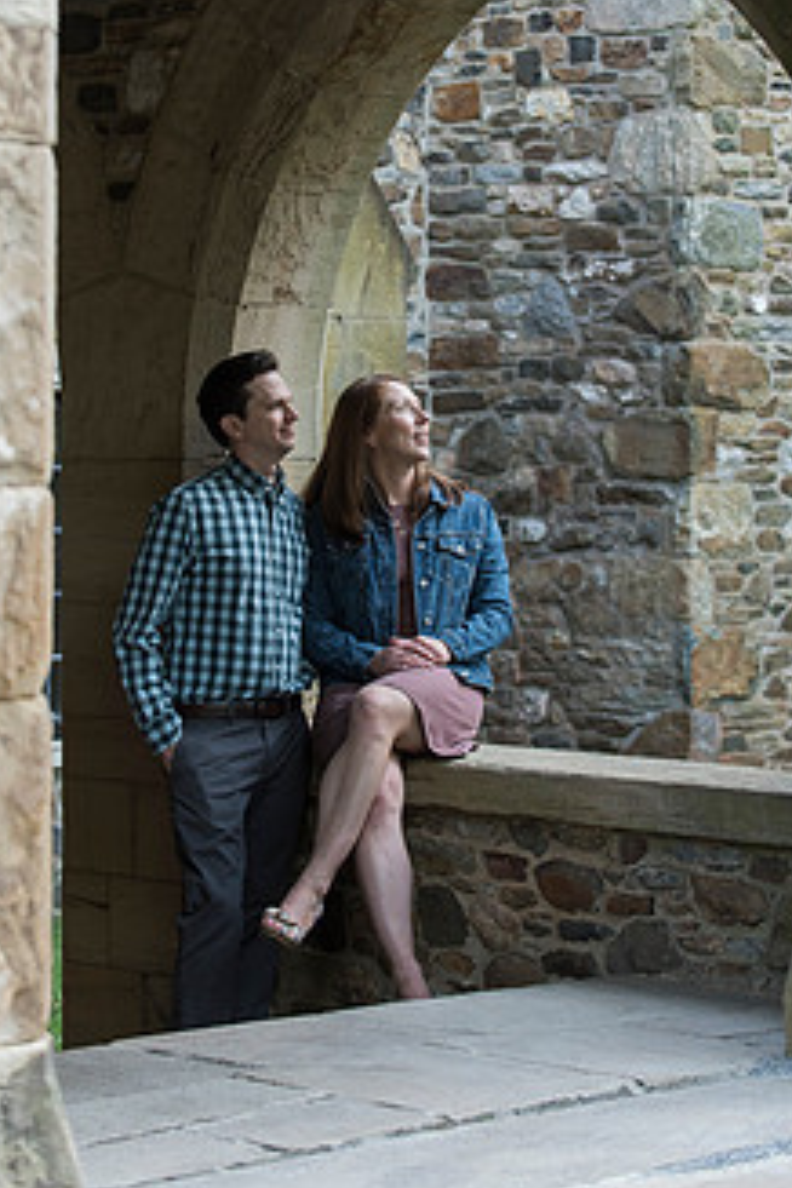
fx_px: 3630
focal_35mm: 110
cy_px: 392
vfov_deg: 18.5
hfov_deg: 12.5
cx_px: 378
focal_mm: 80
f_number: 4
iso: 800
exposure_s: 1/250
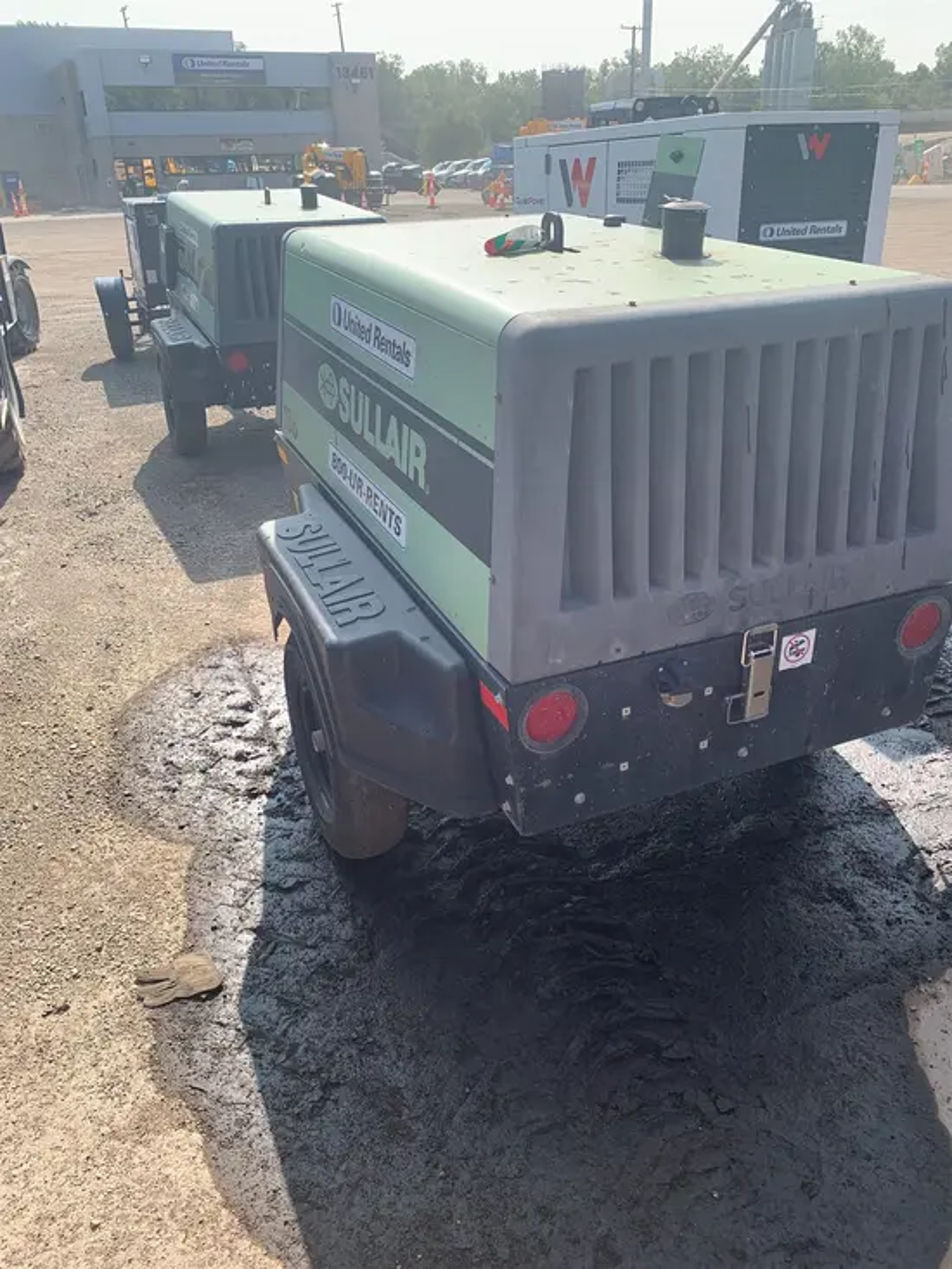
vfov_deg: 67.3
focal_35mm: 26
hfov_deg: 53.1
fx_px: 953
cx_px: 476
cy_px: 634
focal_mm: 4.25
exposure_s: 1/919
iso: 25
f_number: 1.8
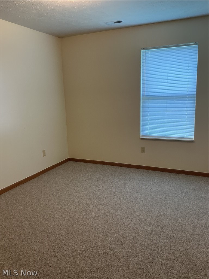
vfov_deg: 61.7
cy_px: 140
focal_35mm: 29
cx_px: 104
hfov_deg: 48.2
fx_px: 233
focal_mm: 3
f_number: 1.8
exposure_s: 1/60
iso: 64
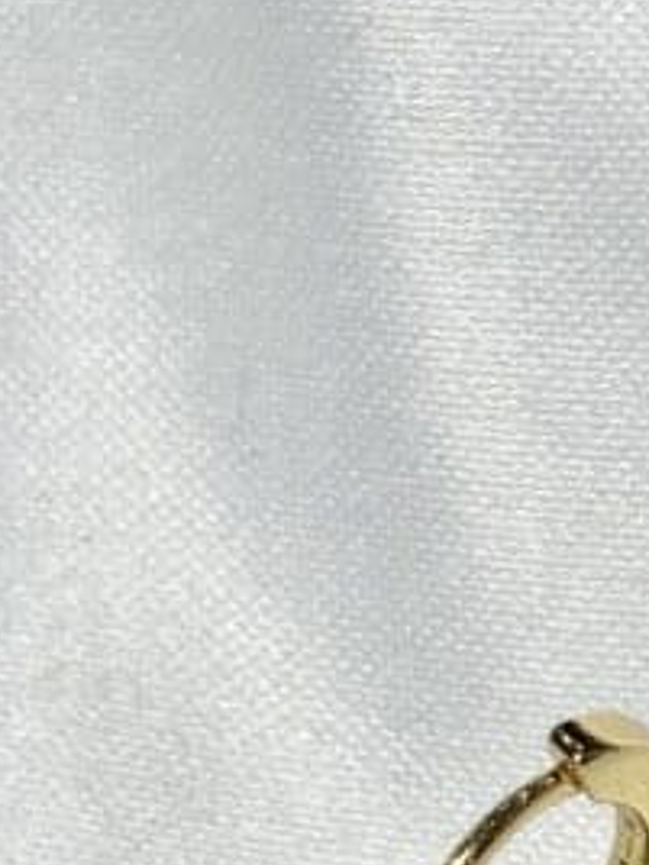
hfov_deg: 7.4
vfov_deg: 9.9
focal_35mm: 199
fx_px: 4975
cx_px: 697
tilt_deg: -51.9
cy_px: 626
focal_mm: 5.96
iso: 32
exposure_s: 1/374
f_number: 1.6
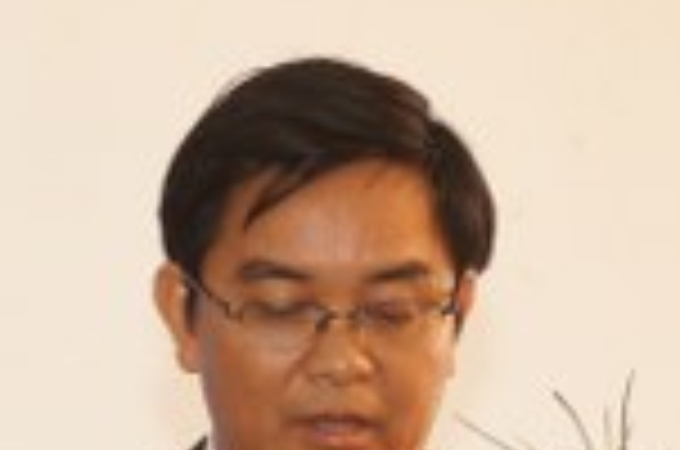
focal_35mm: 383
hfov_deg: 5.4
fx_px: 7219
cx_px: 329
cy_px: 580
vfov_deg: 3.6
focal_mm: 70
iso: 400
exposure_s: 1/100
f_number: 4
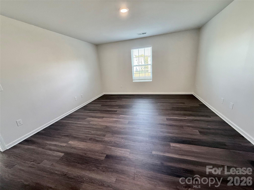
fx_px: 103
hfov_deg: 102.1
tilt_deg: -14.7
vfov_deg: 85.7
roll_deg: +5.2
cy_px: 95
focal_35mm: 14
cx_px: 127
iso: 640
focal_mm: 2.22
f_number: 2.2
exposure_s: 1/120
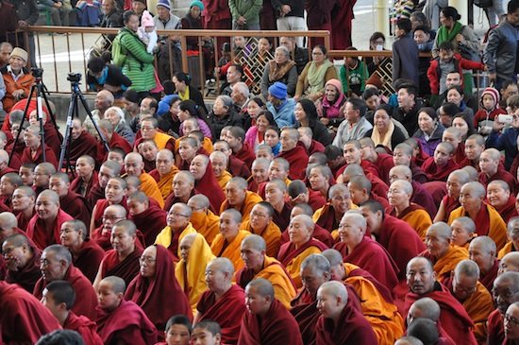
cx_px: 260
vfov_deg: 9.9
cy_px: 172
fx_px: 1987
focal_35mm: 138
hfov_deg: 14.9
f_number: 5.6
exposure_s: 1/100
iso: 1250
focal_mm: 92
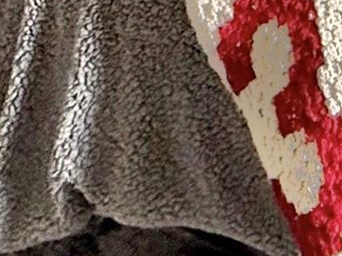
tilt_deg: +1.4
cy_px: -660
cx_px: 341
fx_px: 1077
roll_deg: -0.3
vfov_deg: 8.9
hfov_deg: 17.6
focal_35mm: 109
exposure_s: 1/120
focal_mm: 2.22
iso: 320
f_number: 2.2
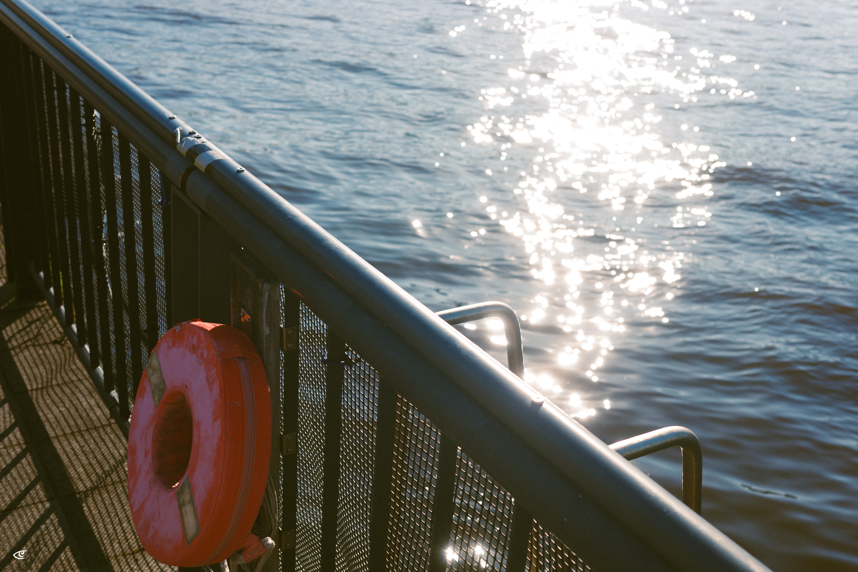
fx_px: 953
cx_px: 429
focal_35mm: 40
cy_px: 286
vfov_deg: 33.4
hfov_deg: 48.5
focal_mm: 26
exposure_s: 1/250
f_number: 4
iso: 160
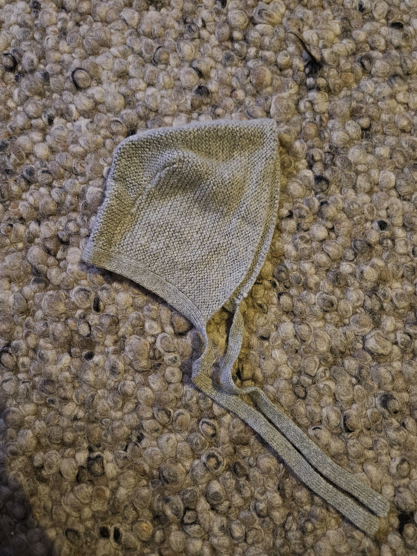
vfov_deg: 73.9
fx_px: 369
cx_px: 208
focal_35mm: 23
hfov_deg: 58.9
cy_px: 278
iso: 800
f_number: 1.8
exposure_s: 1/25
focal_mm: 5.4
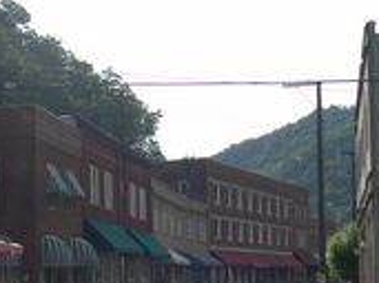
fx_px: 897
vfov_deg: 17.5
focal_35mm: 82
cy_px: 285
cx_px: 151
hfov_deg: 23.8
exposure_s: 1/225
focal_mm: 8
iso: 100
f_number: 7.6
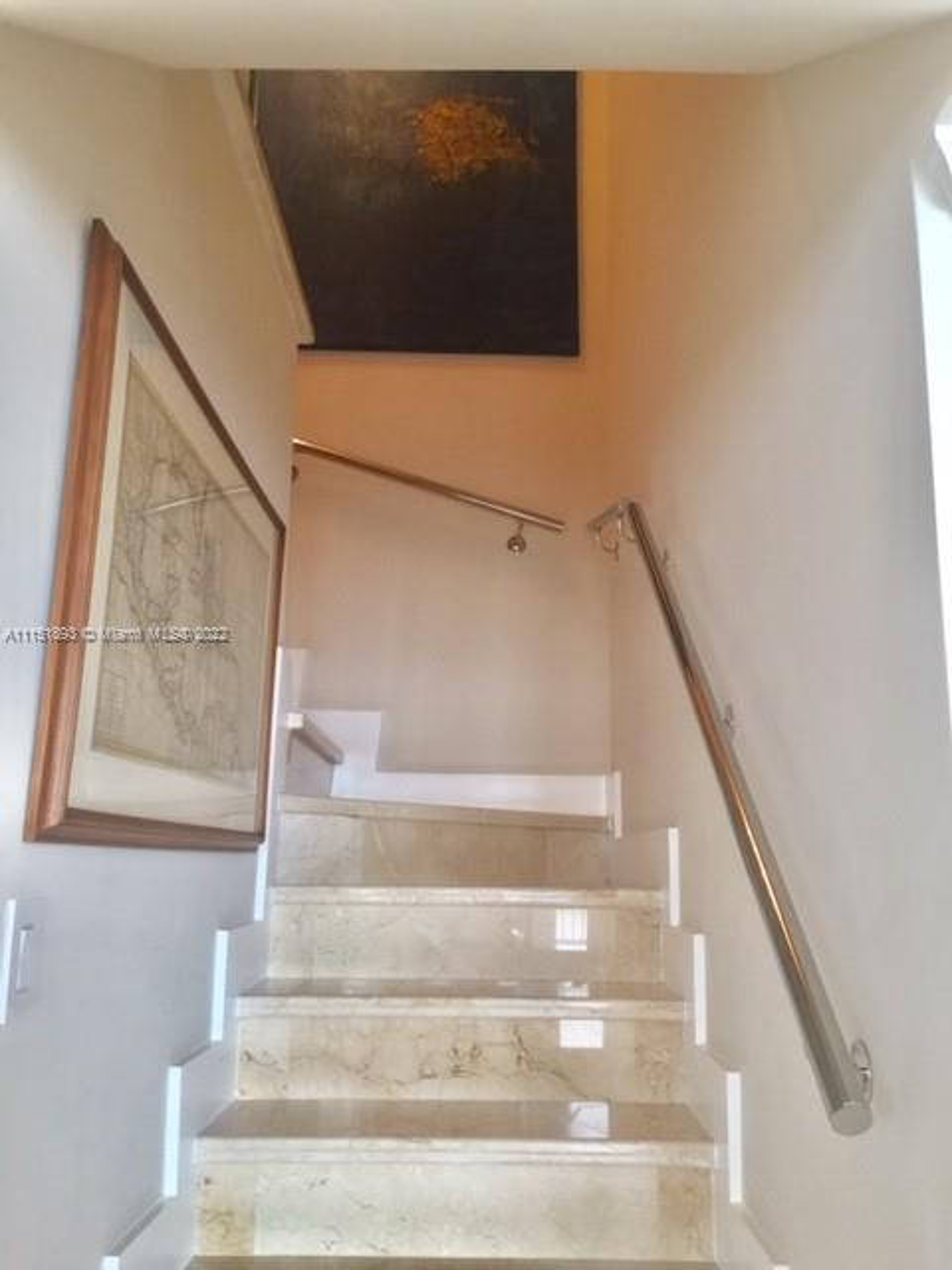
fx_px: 1063
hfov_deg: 48.2
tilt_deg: +14.2
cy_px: 635
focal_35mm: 29
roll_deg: -1.3
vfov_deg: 61.7
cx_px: 476
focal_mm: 4.15
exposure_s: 1/30
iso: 50
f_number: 2.2
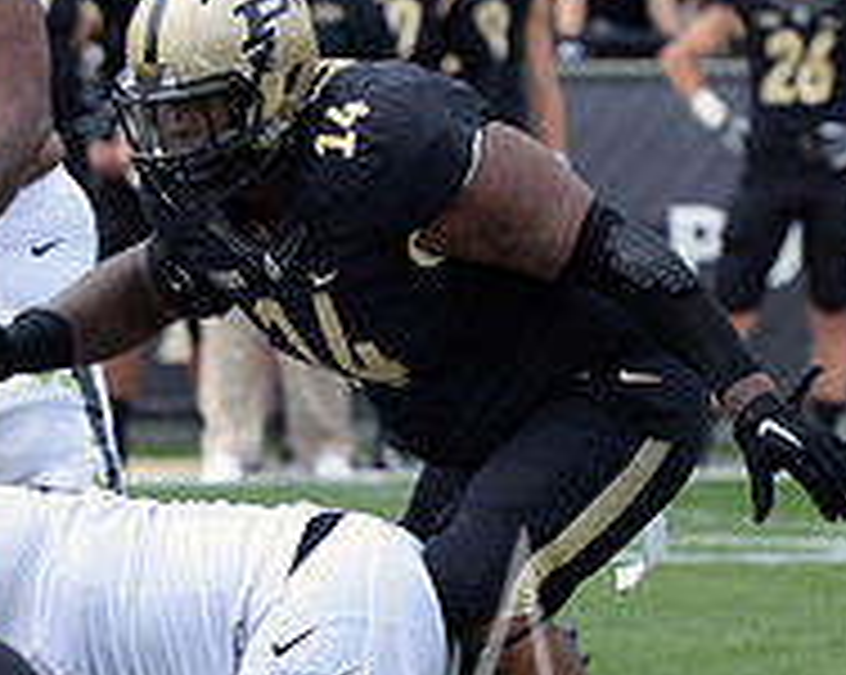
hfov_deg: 2.9
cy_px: 371
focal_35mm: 667
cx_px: -410
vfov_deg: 2.3
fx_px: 16683
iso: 640
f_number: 7.1
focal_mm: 230
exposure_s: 1/1250
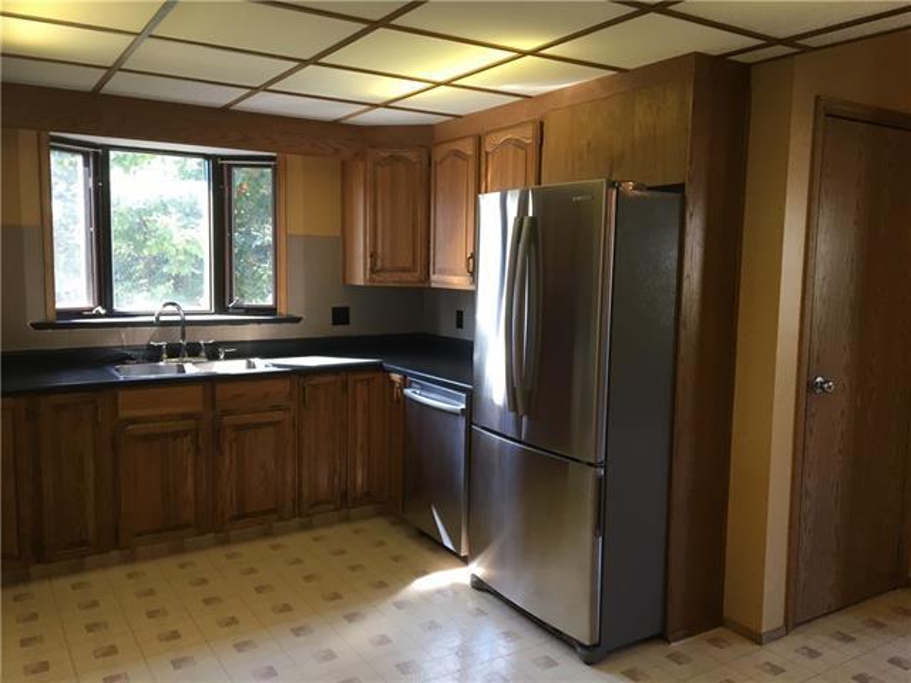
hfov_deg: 61.7
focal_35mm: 29
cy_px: 342
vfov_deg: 48.2
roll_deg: -1.0
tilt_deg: -6.6
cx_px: 456
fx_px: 763
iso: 32
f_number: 2.2
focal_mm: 4.15
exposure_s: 1/30
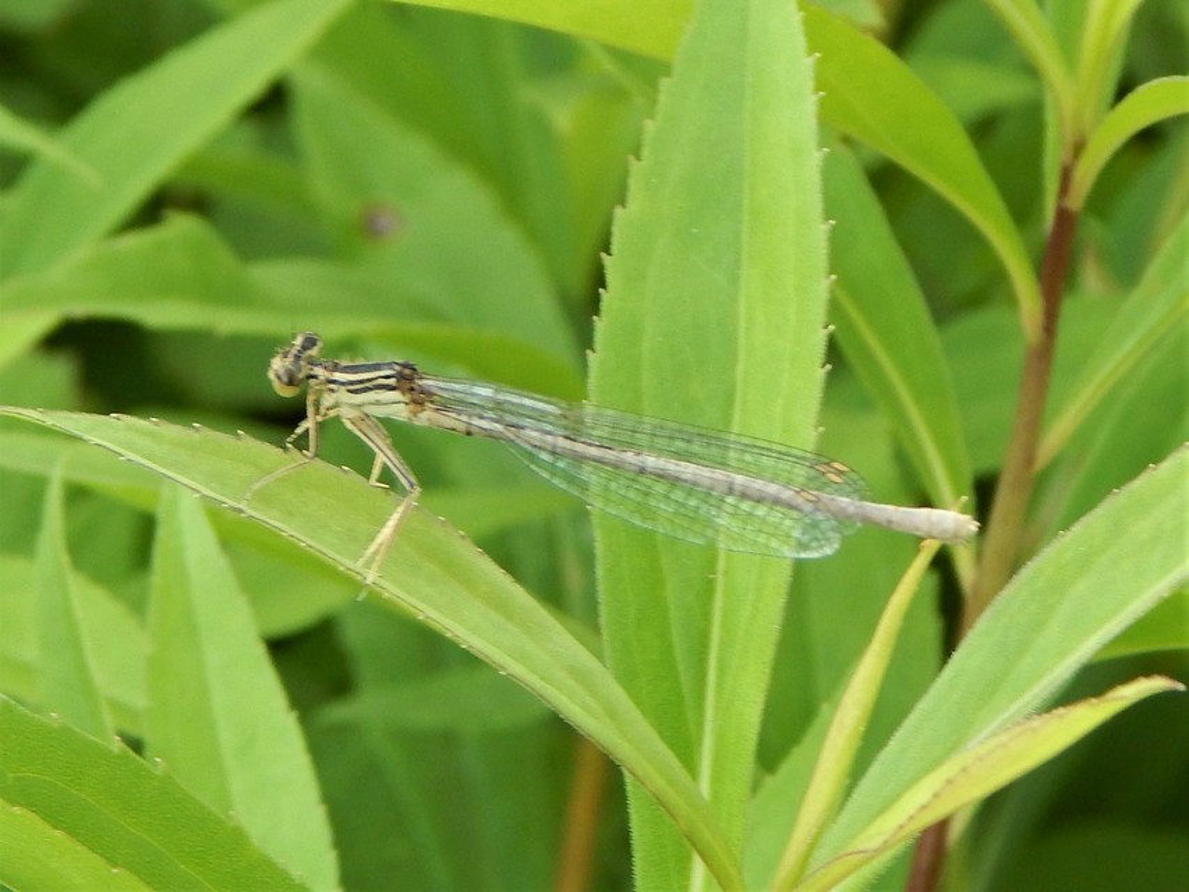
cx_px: 594
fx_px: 2920
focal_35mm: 85
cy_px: 446
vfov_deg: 17.4
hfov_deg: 23.0
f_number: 4.3
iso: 140
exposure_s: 1/30
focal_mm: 15.3
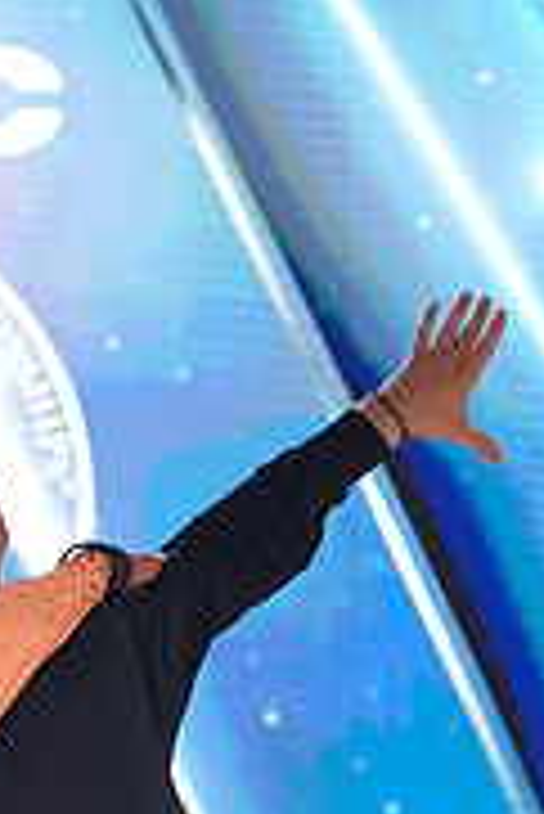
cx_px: -263
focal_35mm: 291
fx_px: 6583
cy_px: 1084
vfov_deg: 7.0
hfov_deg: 4.7
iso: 2000
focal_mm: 91
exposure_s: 1/400
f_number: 5
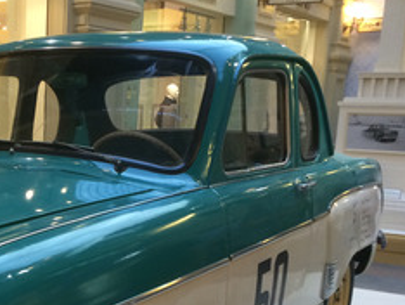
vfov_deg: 22.4
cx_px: 9
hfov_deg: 28.5
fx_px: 750
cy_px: 275
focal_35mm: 64
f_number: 2.2
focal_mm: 4.12
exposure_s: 1/30
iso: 64
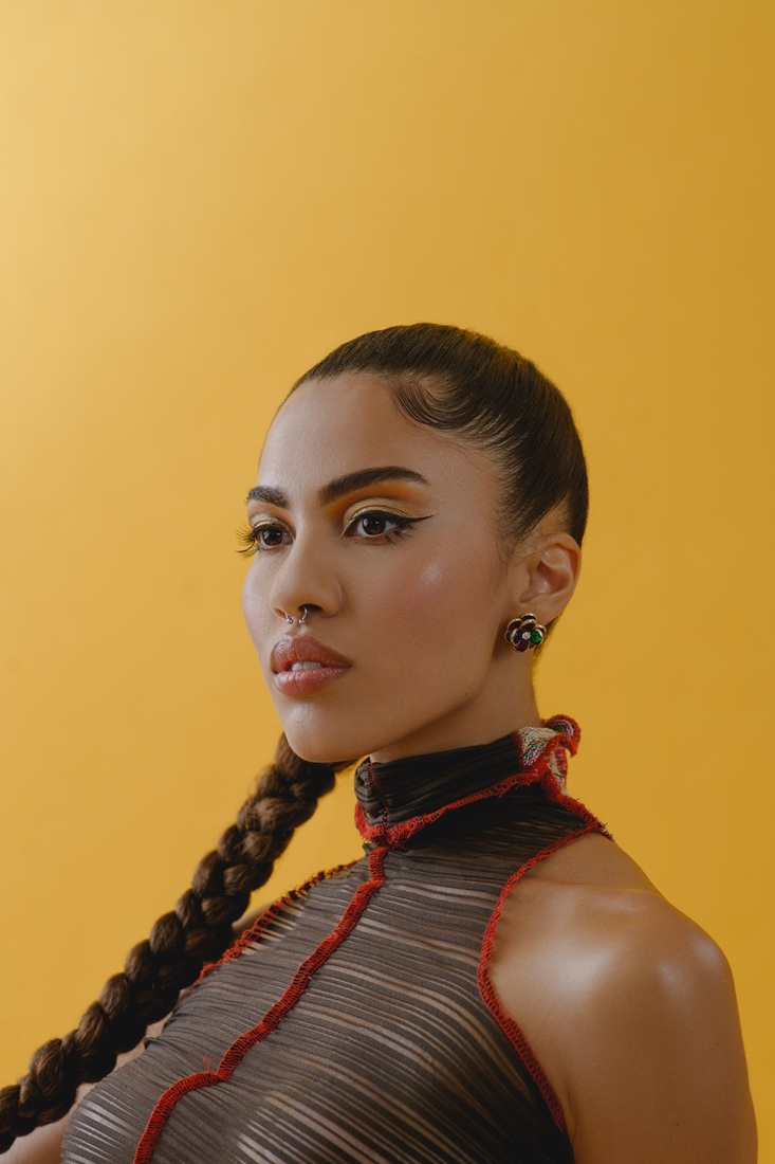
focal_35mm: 85
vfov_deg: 23.9
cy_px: 582
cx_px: 388
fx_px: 2745
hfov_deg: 16.1
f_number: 6.3
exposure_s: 1/160
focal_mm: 85
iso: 200
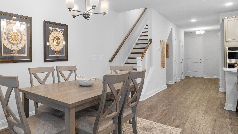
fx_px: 145
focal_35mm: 23
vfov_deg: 49.3
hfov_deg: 75.2
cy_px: 56
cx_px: 72
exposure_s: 1/13
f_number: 4.5
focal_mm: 10
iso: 100
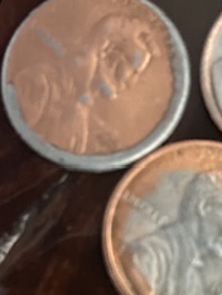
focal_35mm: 71
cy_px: 217
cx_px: 144
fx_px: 606
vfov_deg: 27.1
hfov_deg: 20.7
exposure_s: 1/11
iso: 500
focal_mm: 4.25
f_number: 1.8
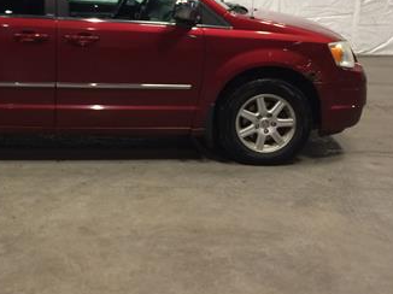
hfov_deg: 32.6
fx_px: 647
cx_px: 61
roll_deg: +1.2
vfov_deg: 25.0
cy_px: 42
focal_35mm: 57
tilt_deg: -7.9
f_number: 2.2
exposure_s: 1/30
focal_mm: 4.15
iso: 80
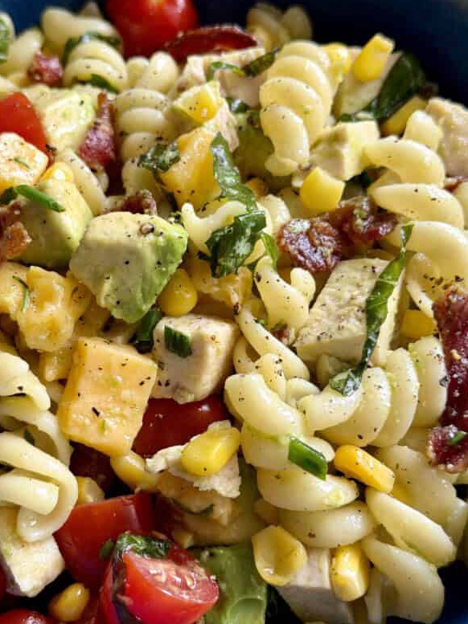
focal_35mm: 60
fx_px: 1082
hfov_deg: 24.3
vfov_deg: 32.2
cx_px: 184
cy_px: 334
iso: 50
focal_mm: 6.8
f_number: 1.8
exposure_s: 1/121
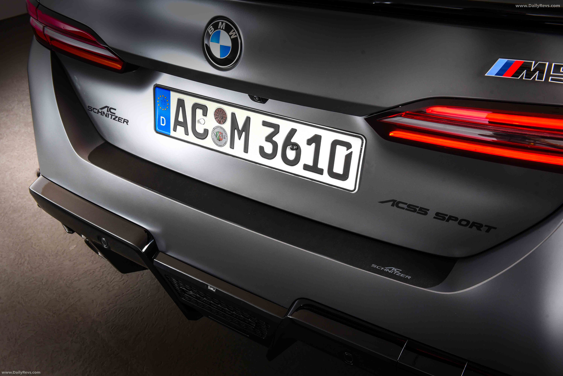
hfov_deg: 53.1
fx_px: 563
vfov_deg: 36.9
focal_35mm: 36
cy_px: 188
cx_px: 282
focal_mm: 36
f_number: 11
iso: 1250
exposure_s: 1/125
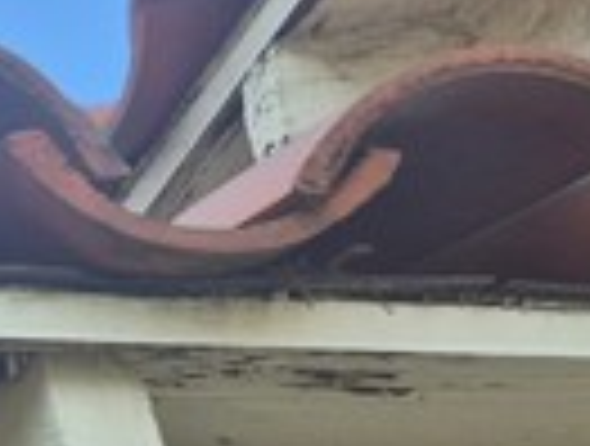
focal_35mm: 112
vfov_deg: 12.5
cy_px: 712
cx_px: -513
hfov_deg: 14.9
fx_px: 1914
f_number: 1.8
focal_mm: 5.4
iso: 25
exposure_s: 1/814
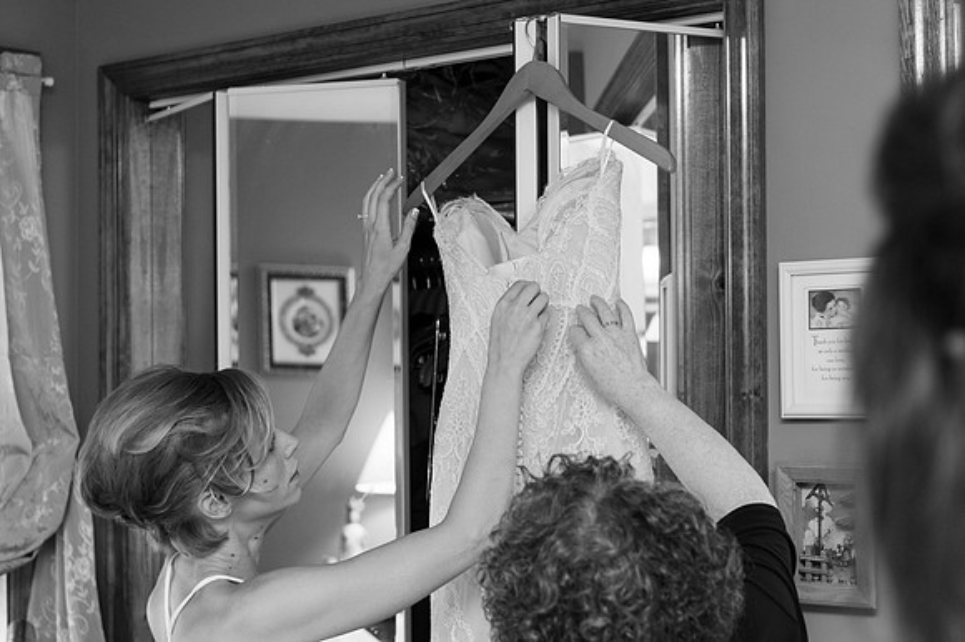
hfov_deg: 28.9
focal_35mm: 70
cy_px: 321
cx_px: 482
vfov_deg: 19.4
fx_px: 1875
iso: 1250
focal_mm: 70
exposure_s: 1/60
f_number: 4.5
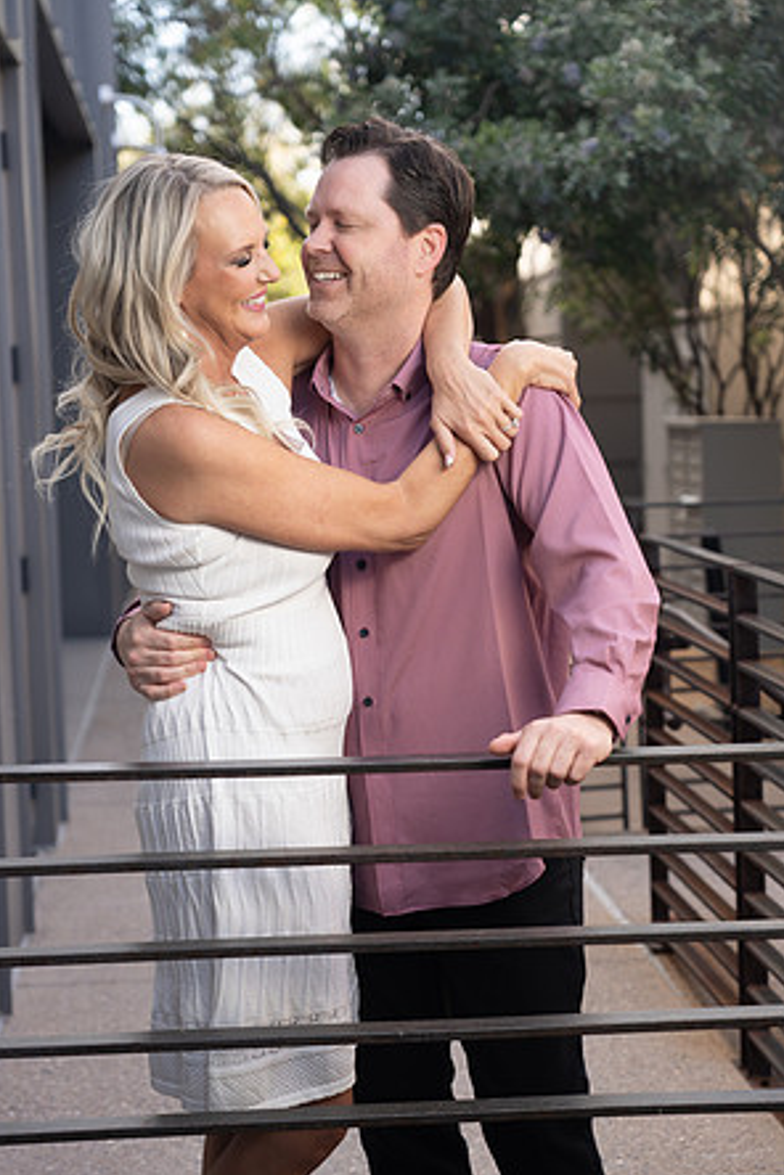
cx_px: 389
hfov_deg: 19.2
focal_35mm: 71
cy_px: 590
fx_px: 2319
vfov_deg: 28.5
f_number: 4
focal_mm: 70
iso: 250
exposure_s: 1/200
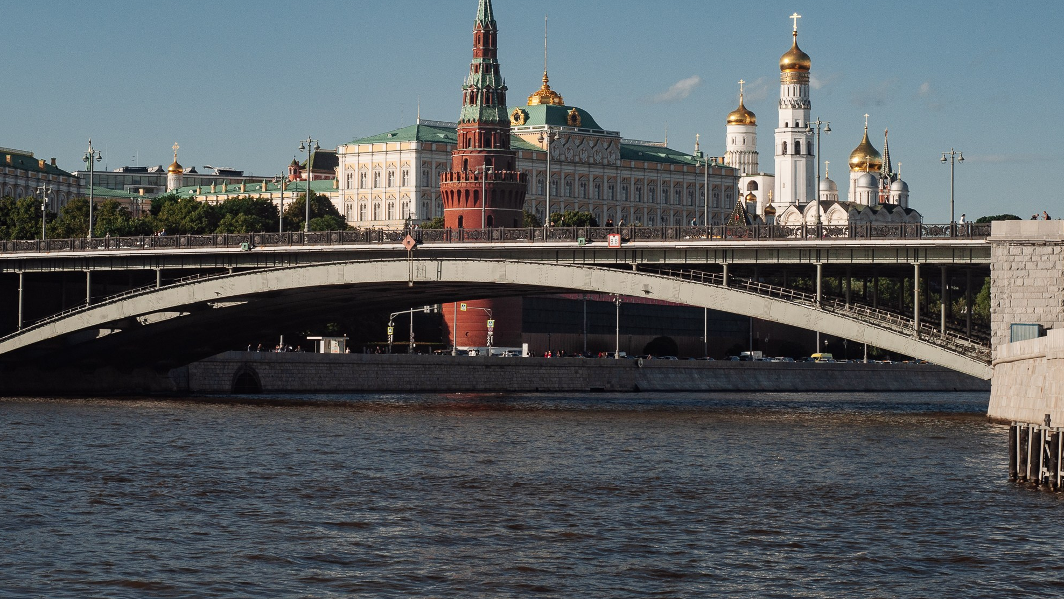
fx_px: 2793
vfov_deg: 12.2
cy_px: 183
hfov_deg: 21.5
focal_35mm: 99
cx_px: 443
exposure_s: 1/320
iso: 200
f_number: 7.1
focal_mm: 50
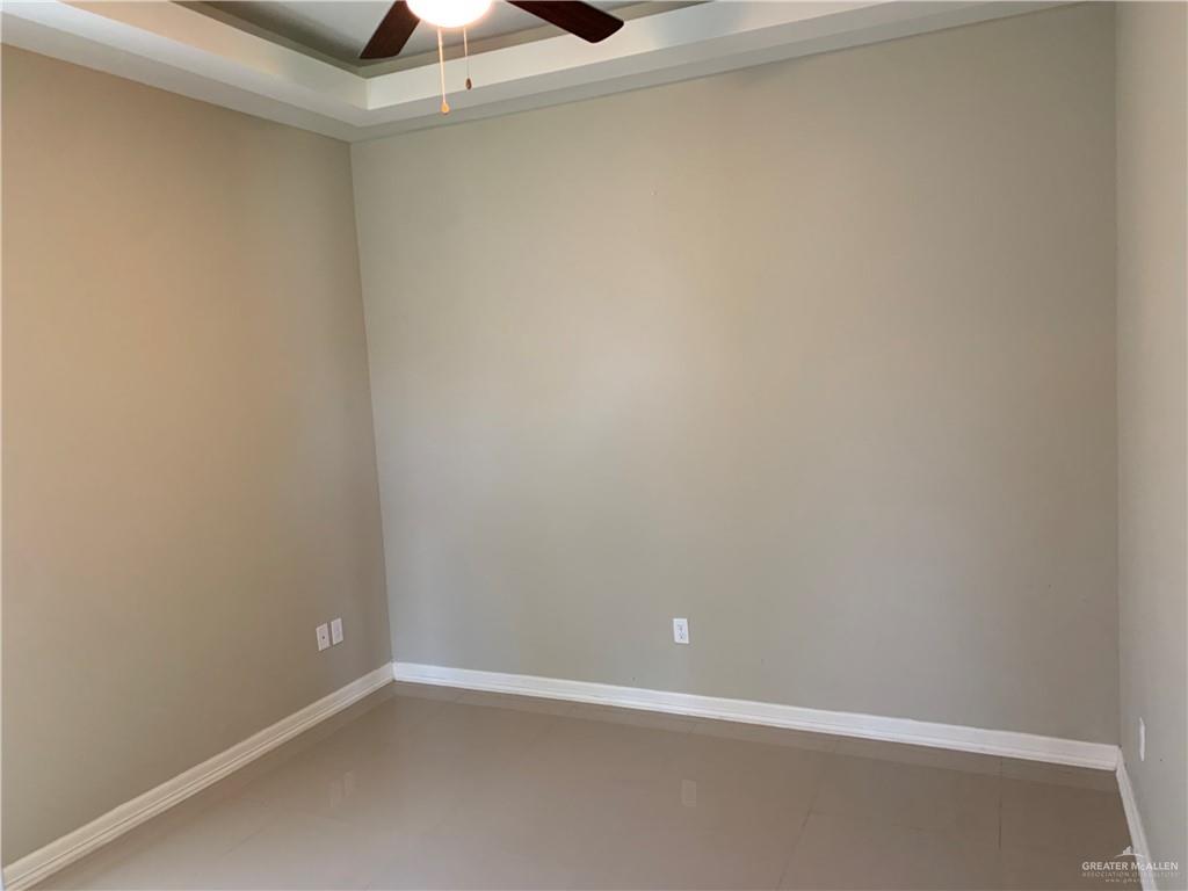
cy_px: 446
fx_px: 892
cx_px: 594
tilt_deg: -5.3
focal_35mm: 26
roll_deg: +3.8
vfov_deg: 53.1
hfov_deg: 67.3
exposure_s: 1/60
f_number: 1.8
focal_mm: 4.25
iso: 200
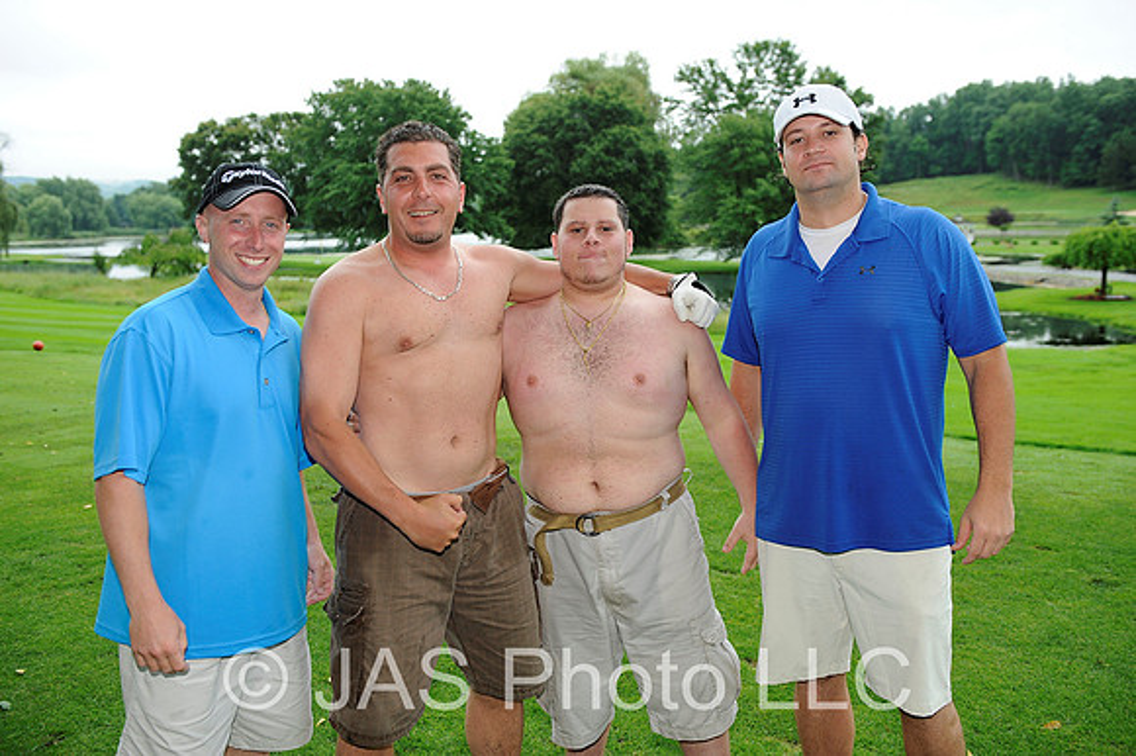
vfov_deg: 36.8
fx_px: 1135
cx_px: 568
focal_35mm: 36
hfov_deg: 53.2
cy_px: 378
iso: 400
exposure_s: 1/400
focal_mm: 36
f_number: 4
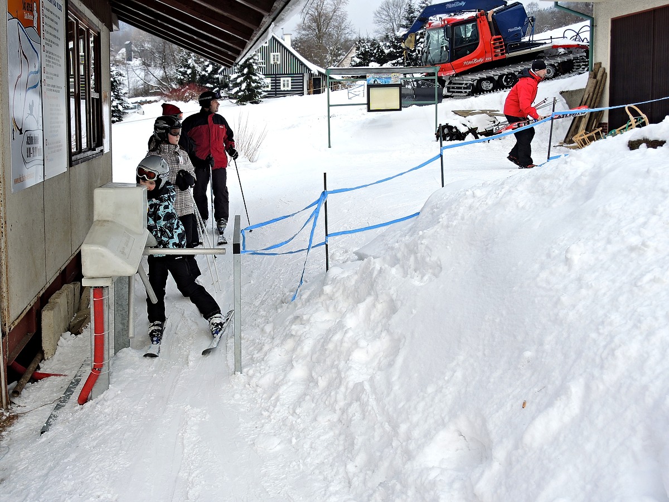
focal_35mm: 33
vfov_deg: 42.9
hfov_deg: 55.4
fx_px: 638
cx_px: 334
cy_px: 251
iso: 80
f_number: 3.5
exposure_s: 1/400
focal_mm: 7
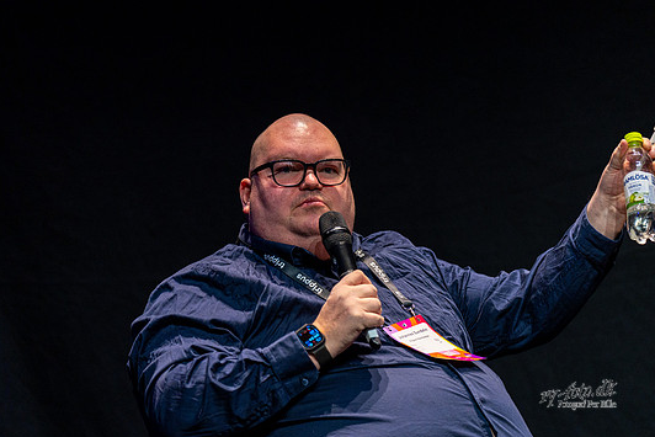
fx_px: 2621
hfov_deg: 14.2
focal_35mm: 144
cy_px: 217
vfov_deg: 9.5
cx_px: 342
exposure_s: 1/200
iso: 1600
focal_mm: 132
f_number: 2.8
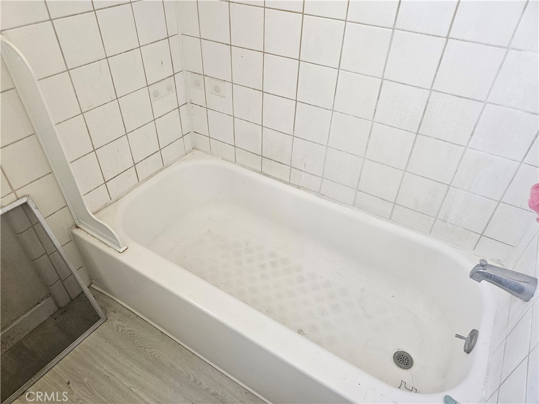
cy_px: 202
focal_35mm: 23
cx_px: 270
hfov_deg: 73.9
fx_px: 358
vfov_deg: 58.9
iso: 250
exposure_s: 1/170
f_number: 1.7
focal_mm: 6.3
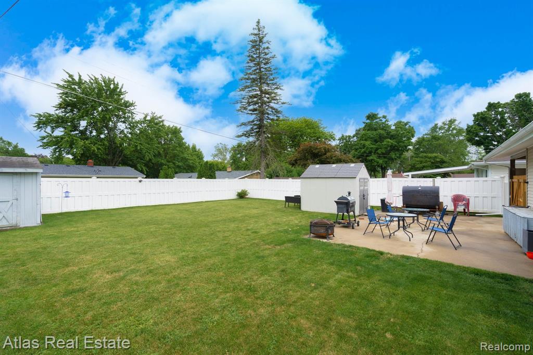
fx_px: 237
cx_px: 266
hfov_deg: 96.8
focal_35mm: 16
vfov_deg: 73.7
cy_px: 178
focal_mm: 16
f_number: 7.1
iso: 200
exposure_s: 1/125
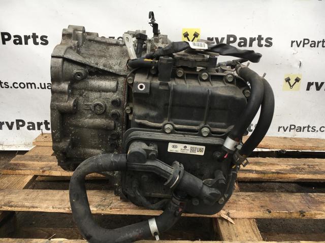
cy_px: 122
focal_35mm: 29
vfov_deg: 48.2
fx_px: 272
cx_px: 162
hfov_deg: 61.7
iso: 25
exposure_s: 1/296
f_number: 2.2
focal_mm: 4.15
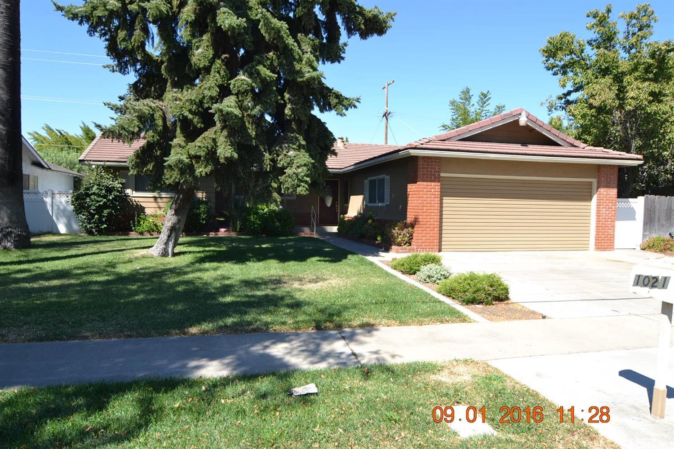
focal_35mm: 22
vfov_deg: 56.1
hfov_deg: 77.3
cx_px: 337
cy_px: 224
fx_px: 421
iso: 100
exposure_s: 1/200
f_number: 7.1
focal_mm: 15
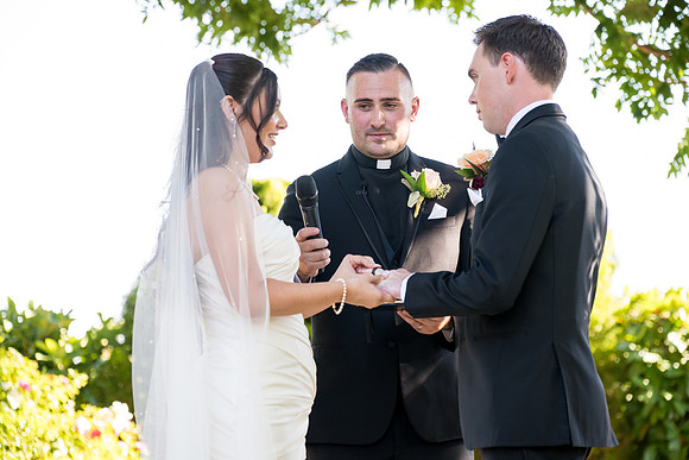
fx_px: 2508
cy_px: 230
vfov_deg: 10.5
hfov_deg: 15.6
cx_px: 344
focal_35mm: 131
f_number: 4
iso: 800
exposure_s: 1/400
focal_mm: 131
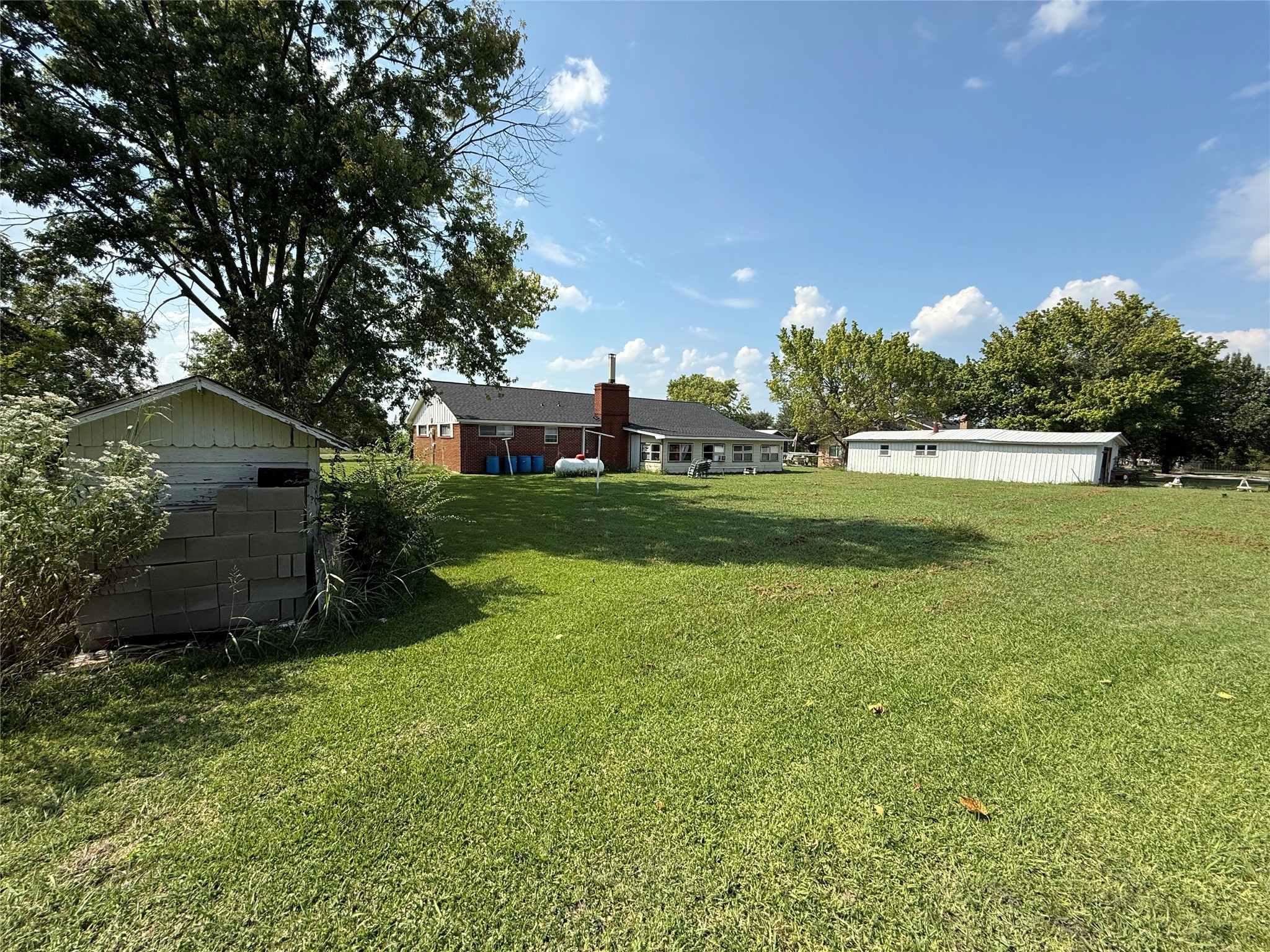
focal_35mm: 14
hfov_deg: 102.1
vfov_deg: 85.7
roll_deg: -2.5
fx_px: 514
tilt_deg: -2.8
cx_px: 635
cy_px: 476
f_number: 2.2
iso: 50
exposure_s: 1/1656
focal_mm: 2.22
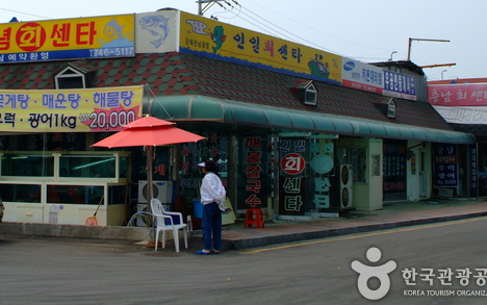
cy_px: 71
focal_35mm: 64
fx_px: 850
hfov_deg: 31.7
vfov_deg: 20.2
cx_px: 159
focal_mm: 28
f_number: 6.7
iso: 100
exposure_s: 1/180
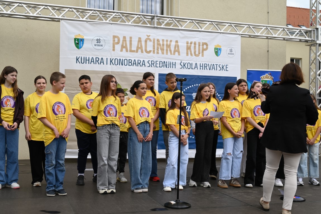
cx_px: 160
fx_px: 384
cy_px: 107
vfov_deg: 31.2
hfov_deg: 45.4
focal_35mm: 43
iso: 100
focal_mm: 43
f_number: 7.1
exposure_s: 1/200
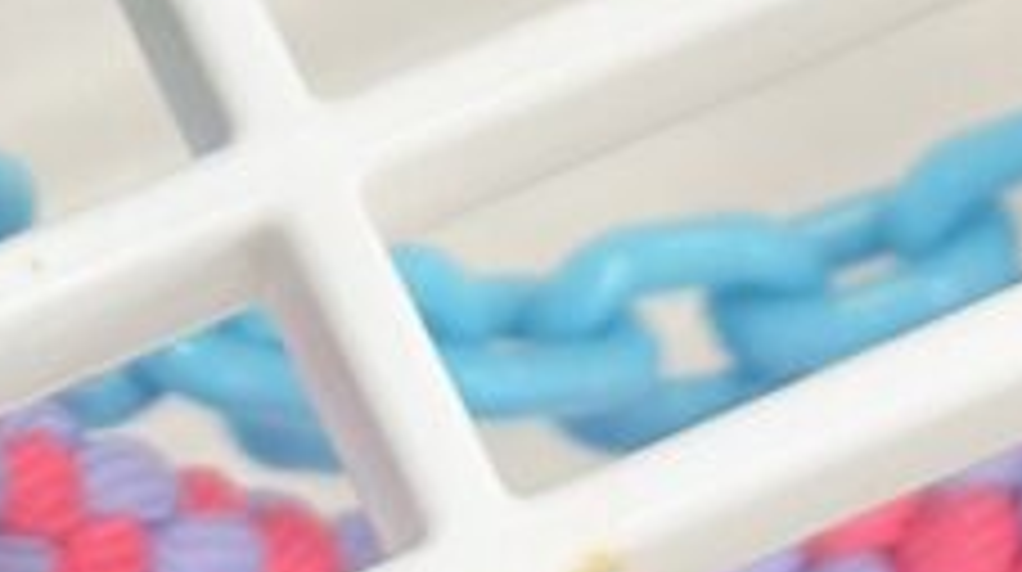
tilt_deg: -59.3
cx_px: -149
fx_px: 8119
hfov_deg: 7.2
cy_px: -1293
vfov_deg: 3.9
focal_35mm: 300
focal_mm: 5.96
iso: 80
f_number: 1.6
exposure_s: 1/100
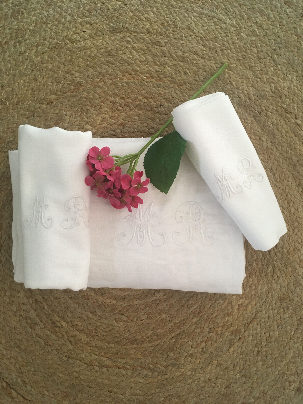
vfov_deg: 61.7
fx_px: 338
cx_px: 152
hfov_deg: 48.2
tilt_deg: -89.0
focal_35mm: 29
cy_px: 202
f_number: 2.2
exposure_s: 1/33
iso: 160
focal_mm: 4.15
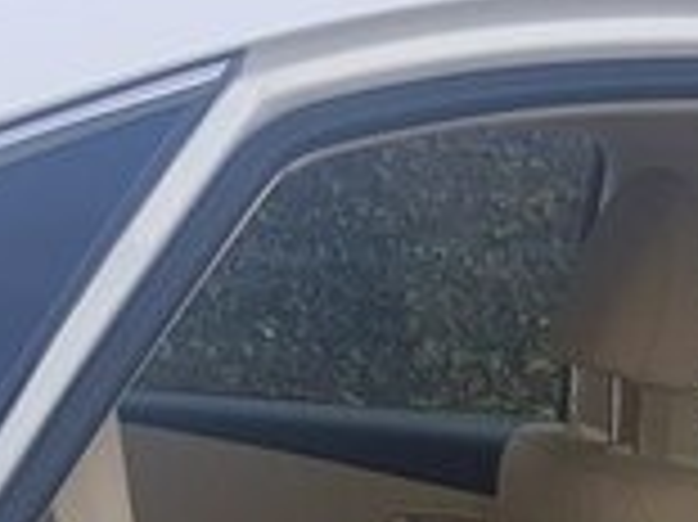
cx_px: 594
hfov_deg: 17.5
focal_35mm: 111
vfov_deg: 12.3
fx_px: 2236
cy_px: 920
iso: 40
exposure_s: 1/630
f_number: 1.7
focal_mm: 4.2
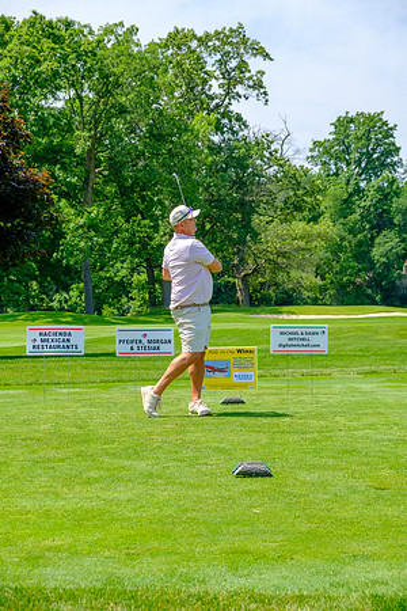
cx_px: 204
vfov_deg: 29.2
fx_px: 1170
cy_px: 306
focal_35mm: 69
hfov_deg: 19.7
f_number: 5
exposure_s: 1/500
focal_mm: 46.3
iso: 200
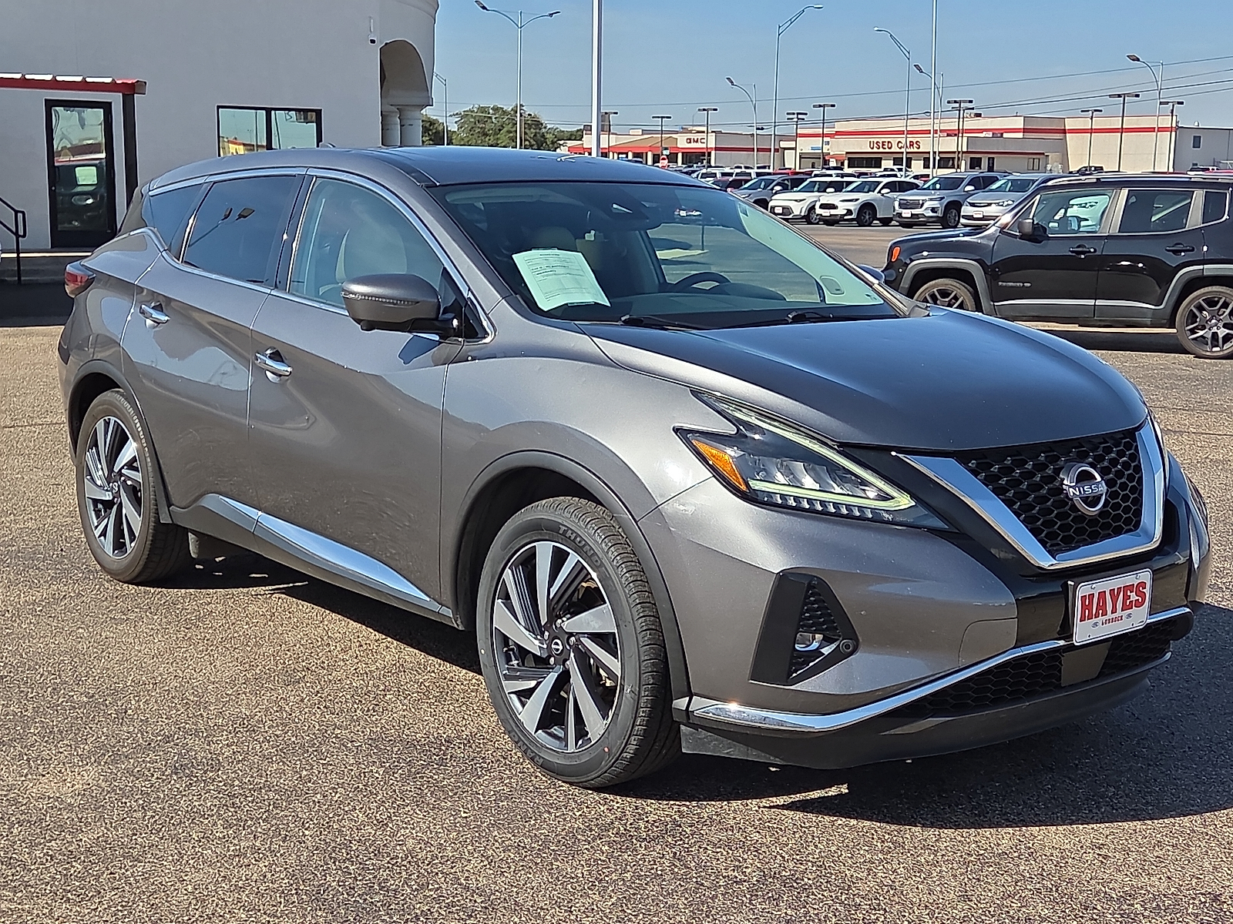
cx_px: 616
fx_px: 1674
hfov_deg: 40.4
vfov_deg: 30.9
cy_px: 462
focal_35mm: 47
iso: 25
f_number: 1.8
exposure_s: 1/1667
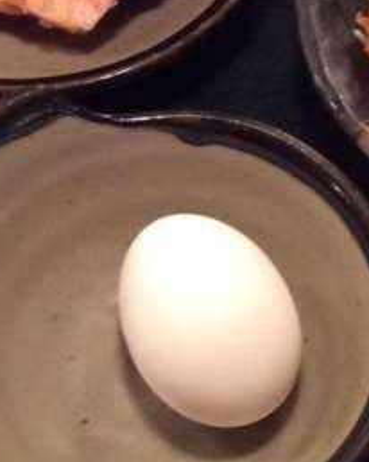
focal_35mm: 124
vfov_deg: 15.5
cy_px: 189
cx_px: 201
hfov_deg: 12.4
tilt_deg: -56.6
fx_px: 1695
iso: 320
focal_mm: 3.3
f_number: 2.4
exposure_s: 1/24
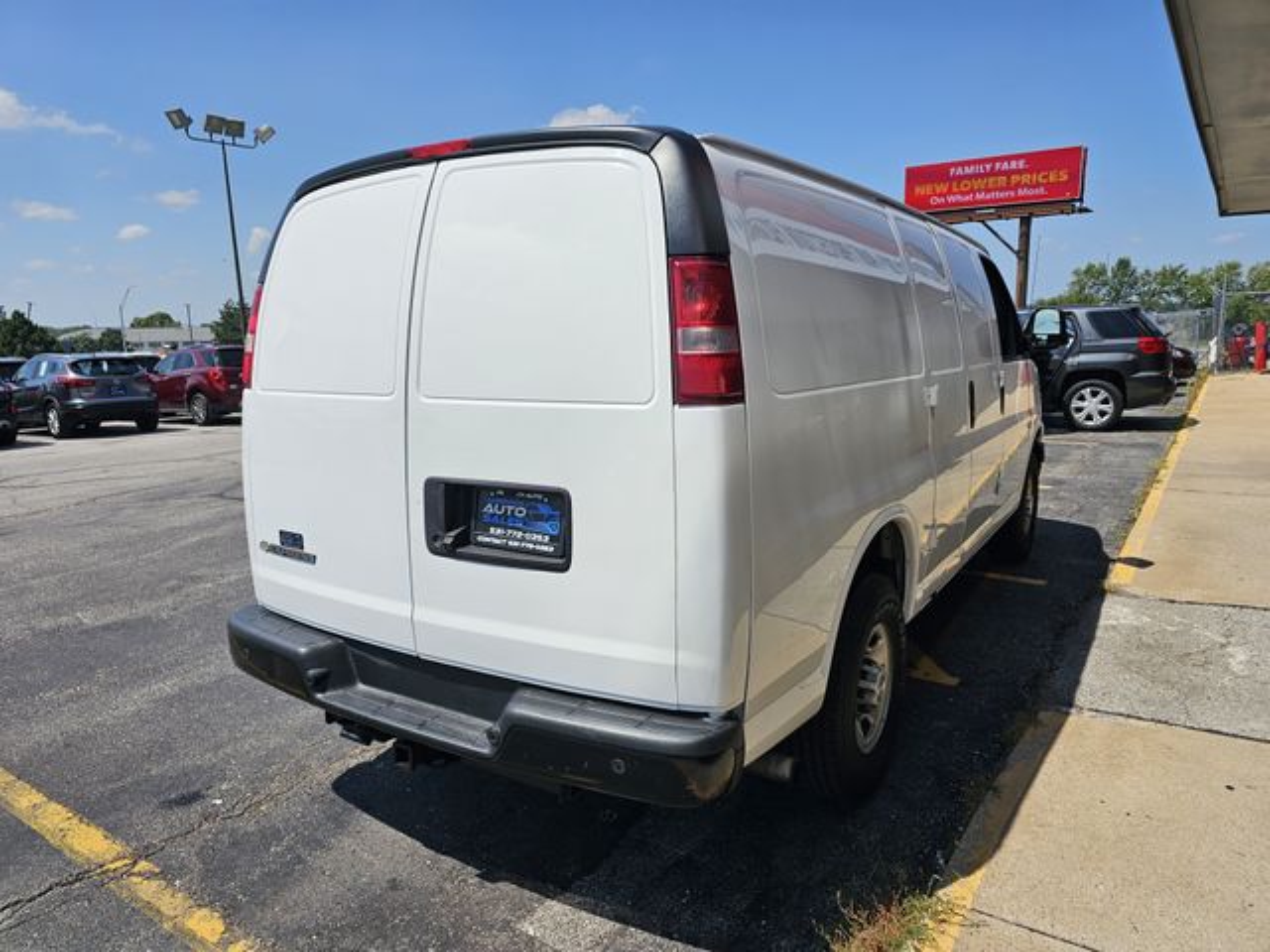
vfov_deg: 58.9
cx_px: 635
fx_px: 844
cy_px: 476
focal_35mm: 23
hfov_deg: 73.9
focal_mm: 6.3
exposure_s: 1/1554
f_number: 1.7
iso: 10
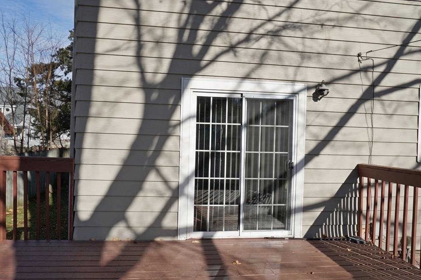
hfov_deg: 69.4
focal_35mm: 26
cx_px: 210
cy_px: 148
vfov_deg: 49.5
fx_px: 304
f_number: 8
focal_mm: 16
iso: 100
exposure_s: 1/320
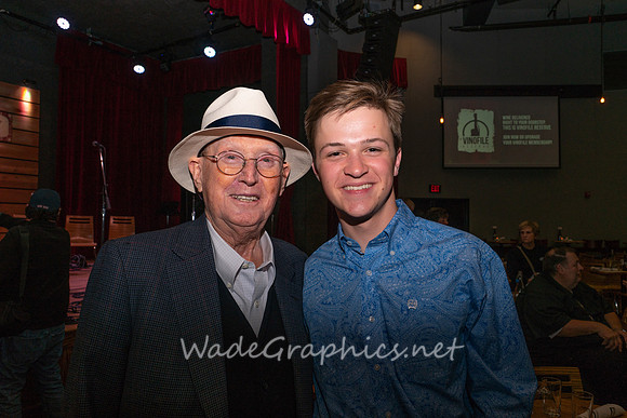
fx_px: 453
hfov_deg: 69.4
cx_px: 314
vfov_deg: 49.6
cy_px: 209
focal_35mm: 26
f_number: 8
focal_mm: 26
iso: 500
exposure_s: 1/100
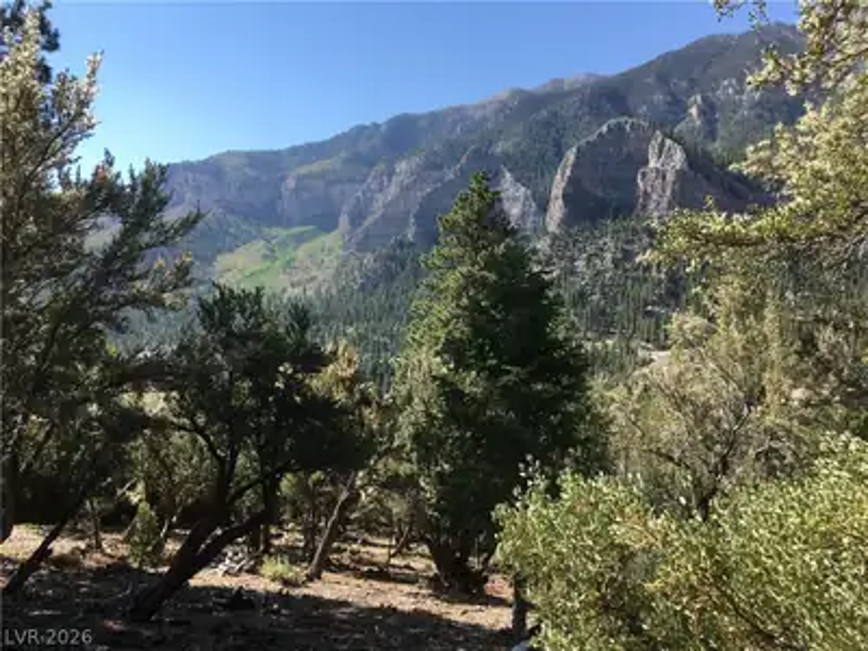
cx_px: 434
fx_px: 727
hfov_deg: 61.7
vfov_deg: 48.2
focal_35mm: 29
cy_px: 326
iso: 25
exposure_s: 1/864
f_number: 2.2
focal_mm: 4.15
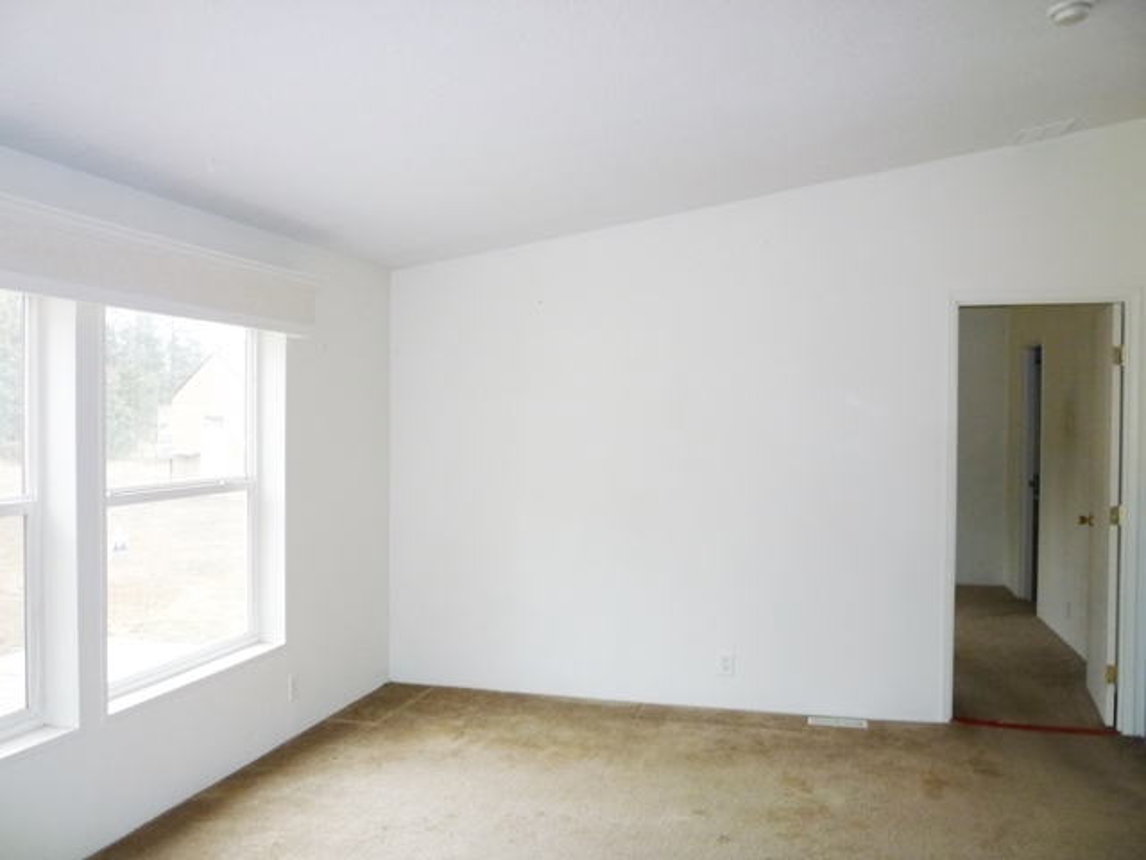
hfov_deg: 61.7
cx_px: 573
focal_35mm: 29
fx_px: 960
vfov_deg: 48.2
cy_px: 430
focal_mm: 5.2
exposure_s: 1/30
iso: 200
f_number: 3.3
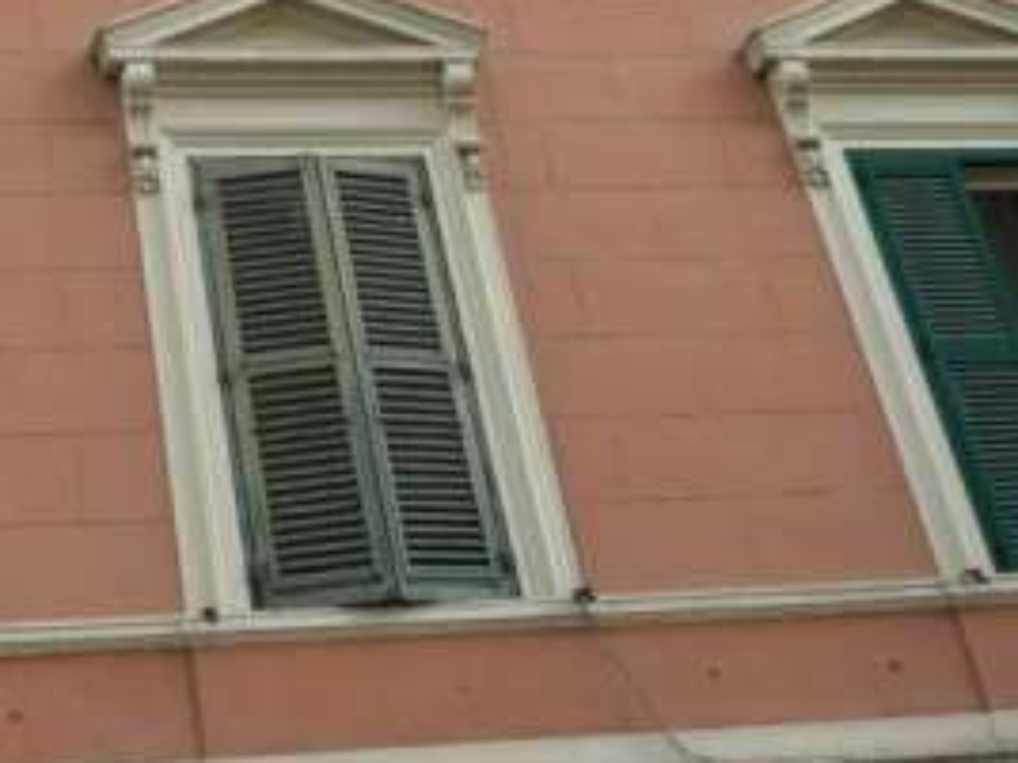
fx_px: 2029
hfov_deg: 26.9
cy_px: -213
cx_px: 53
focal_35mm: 69
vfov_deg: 19.7
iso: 900
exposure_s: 1/25
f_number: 2.8
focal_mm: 24
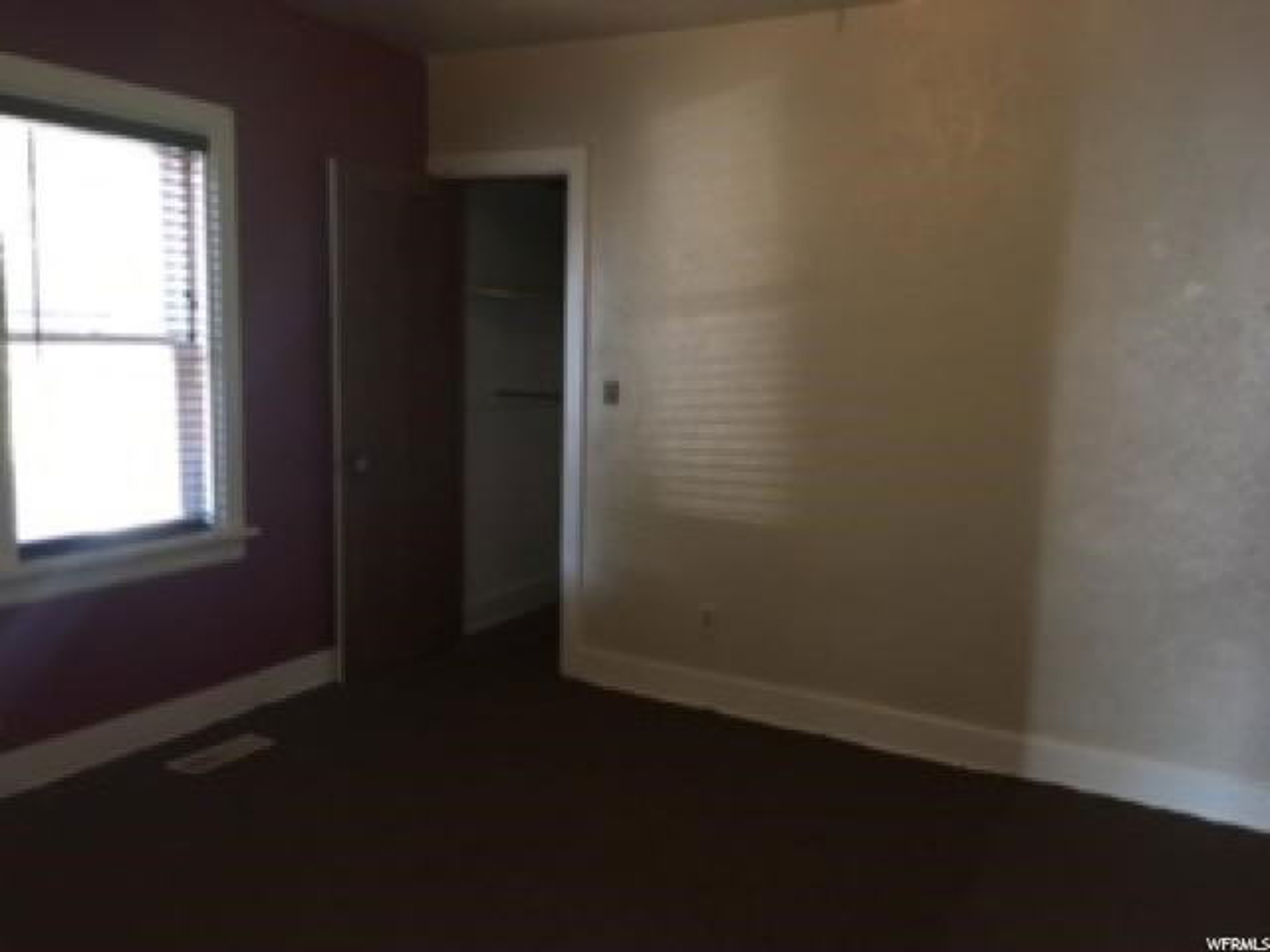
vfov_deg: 48.2
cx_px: 635
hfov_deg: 61.7
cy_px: 476
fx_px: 1064
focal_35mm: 29
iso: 160
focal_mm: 4.15
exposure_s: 1/30
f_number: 2.2
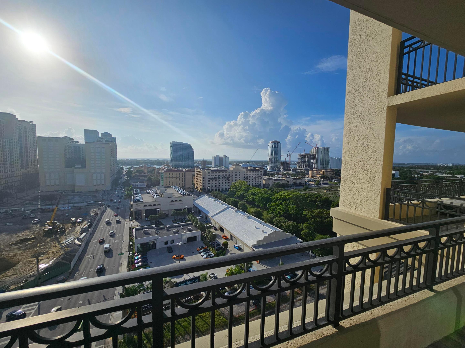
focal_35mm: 13
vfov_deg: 89.9
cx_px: 232
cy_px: 174
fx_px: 175
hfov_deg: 106.2
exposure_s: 1/6294
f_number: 2.2
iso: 50
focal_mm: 2.2
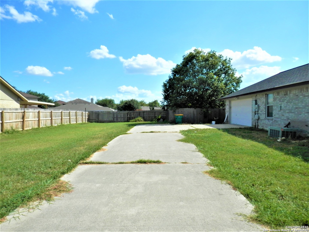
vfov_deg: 54.9
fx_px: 223
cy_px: 116
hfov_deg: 69.4
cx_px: 154
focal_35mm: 25
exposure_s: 1/200
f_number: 8.7
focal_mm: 4.5
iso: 80
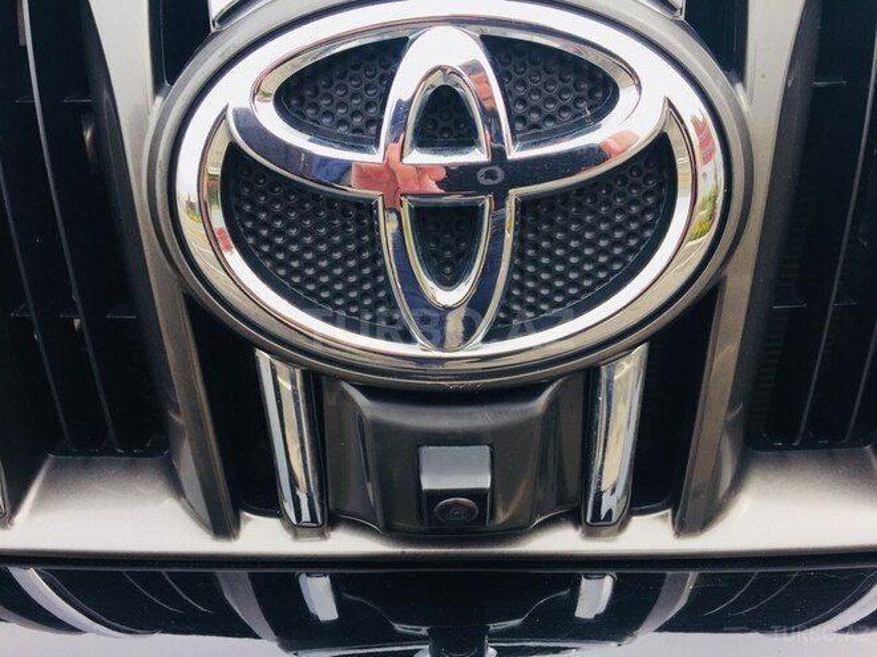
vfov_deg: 48.2
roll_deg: +2.5
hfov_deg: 61.7
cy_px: 328
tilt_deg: -27.4
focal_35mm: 29
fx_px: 735
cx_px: 438
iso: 32
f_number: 2.2
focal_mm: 4.15
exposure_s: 1/565
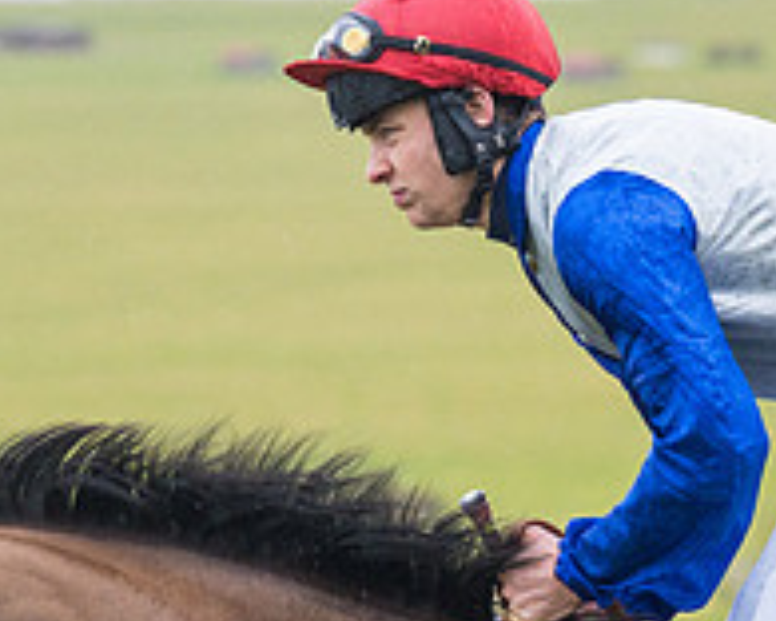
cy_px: 770
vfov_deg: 2.6
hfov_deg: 3.3
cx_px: 481
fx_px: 13550
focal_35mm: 590
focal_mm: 135
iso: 800
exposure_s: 1/800
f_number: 4
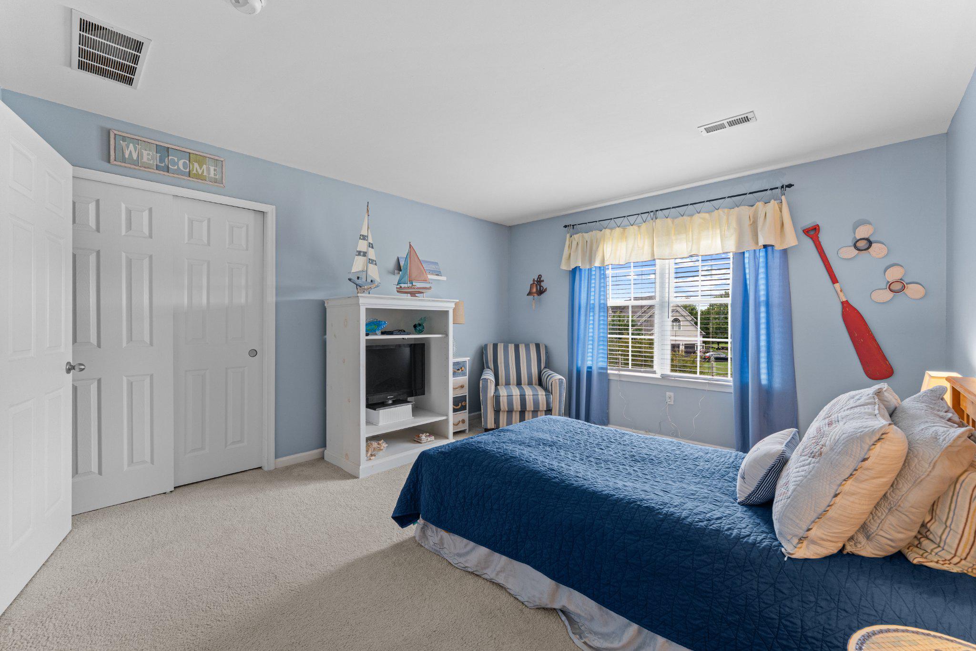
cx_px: 488
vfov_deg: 81.2
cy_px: 326
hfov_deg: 104.3
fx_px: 379
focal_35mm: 14
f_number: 8
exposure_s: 1/5
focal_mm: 14
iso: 500
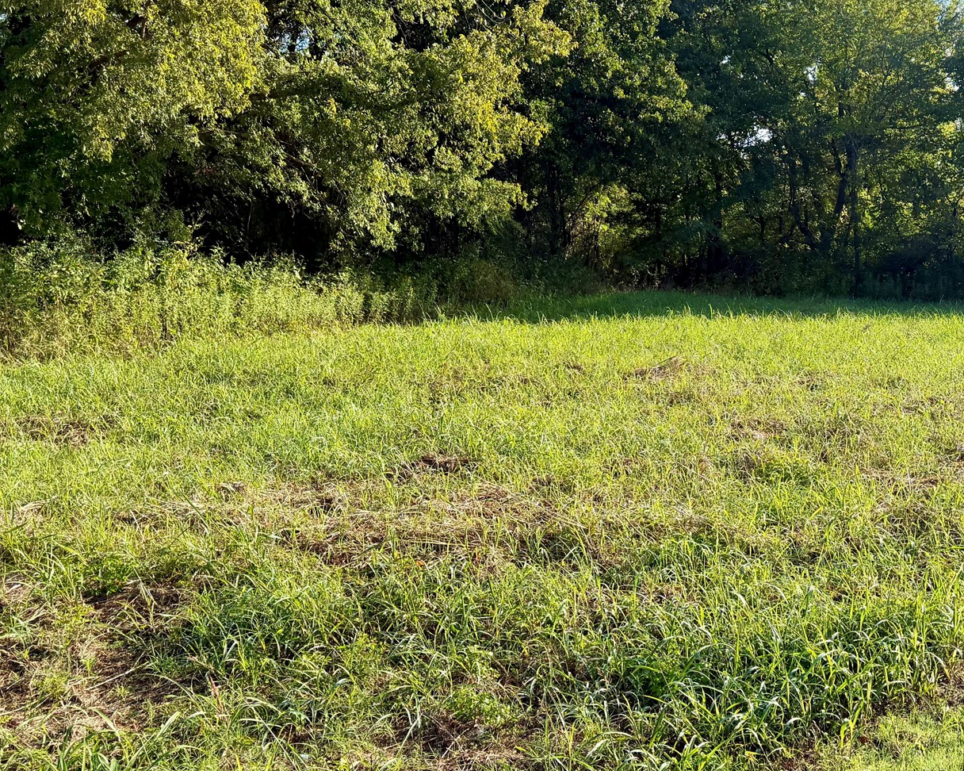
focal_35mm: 37
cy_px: 390
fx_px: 1055
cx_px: 655
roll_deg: -2.7
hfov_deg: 48.1
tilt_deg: -8.1
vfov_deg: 40.1
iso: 100
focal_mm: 6.76
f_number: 1.78
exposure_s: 1/1653
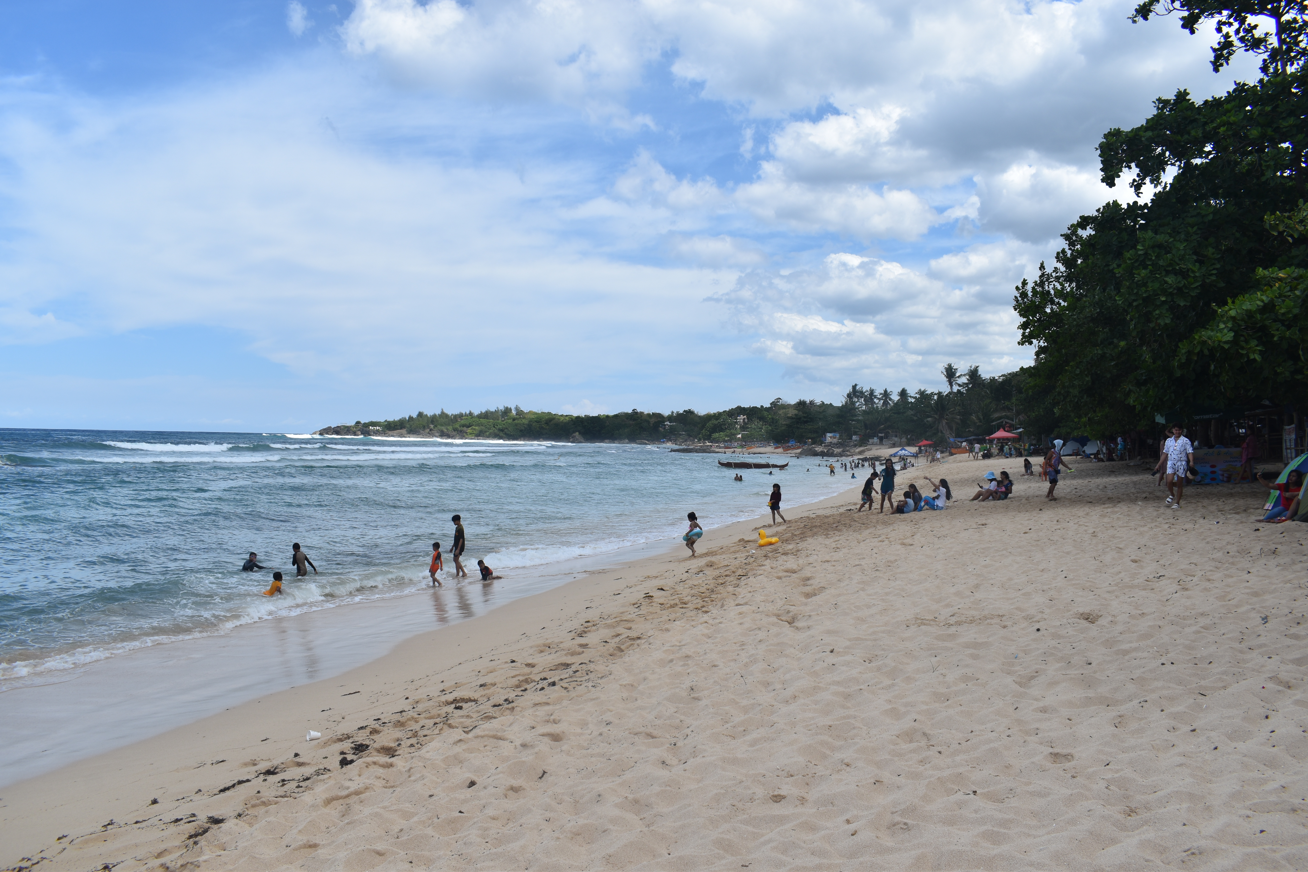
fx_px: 981
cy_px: 436
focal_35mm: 27
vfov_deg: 47.9
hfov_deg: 67.4
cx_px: 654
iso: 100
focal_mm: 18
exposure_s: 1/320
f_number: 9
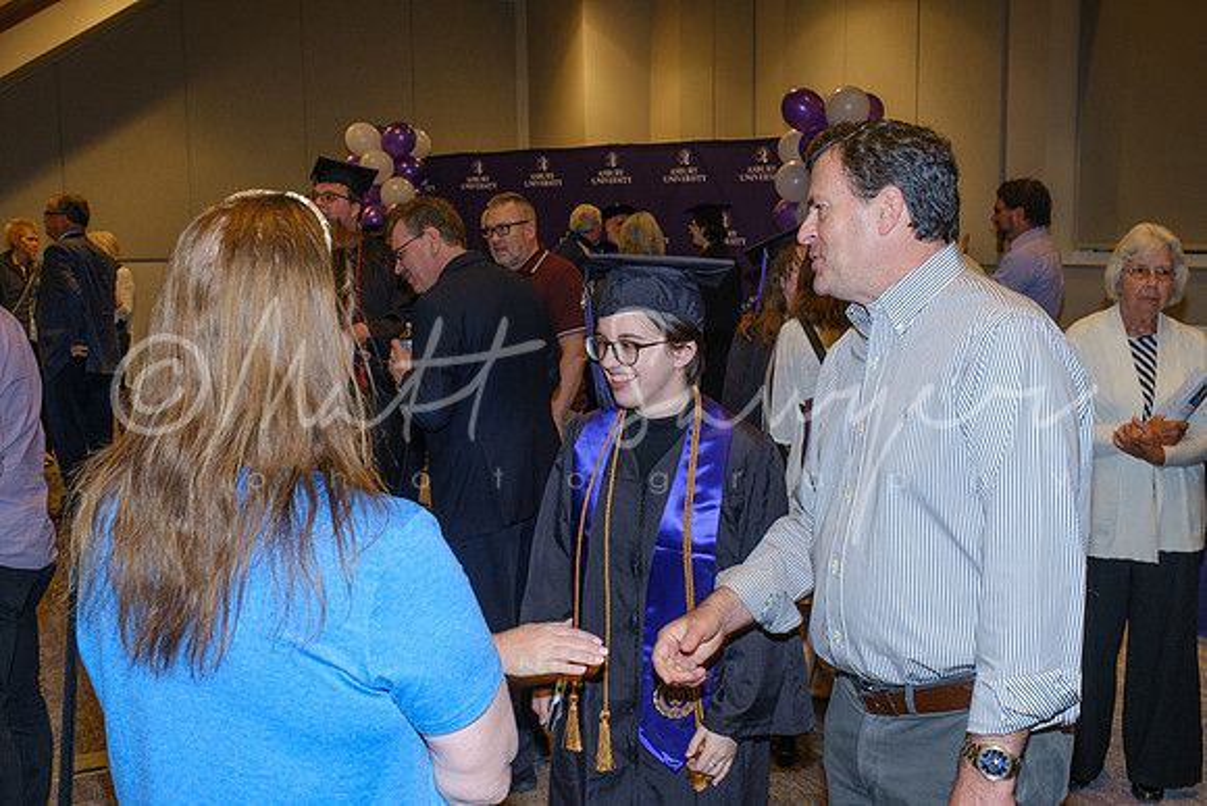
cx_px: 604
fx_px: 1241
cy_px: 403
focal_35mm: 37
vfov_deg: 36.0
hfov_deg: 51.9
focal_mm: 24.9
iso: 1600
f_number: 8
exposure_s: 1/60
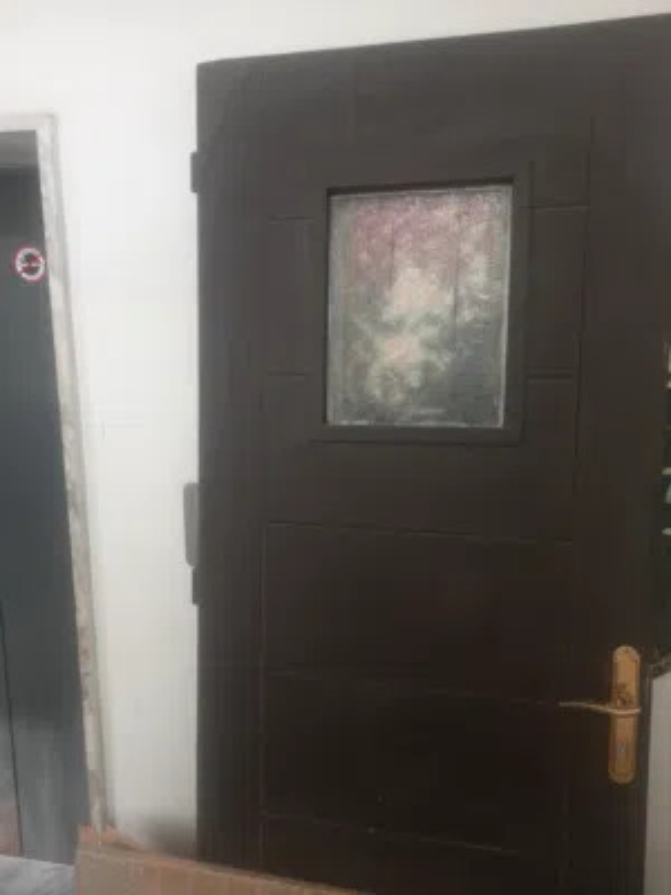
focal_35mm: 25
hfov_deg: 54.9
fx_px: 646
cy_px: 448
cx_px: 336
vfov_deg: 69.4
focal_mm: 4.6
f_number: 2
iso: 80
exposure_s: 1/50
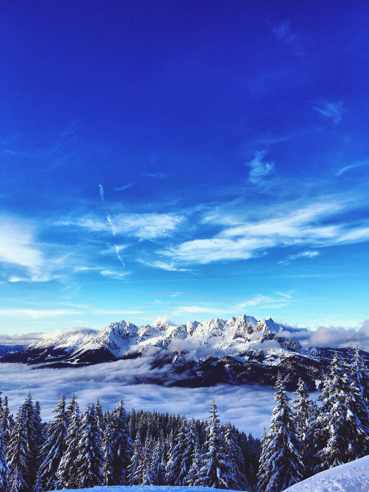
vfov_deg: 61.7
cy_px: 246
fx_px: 412
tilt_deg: +15.5
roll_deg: +1.3
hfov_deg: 48.2
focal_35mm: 29
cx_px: 184
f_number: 2.2
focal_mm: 4.15
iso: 25
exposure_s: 1/1068
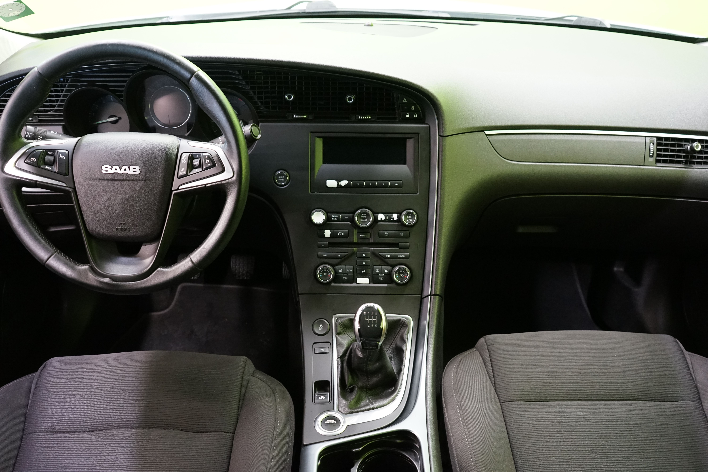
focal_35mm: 30
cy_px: 236
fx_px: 590
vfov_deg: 43.6
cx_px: 354
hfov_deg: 61.9
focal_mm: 30
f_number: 5
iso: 3200
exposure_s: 1/13
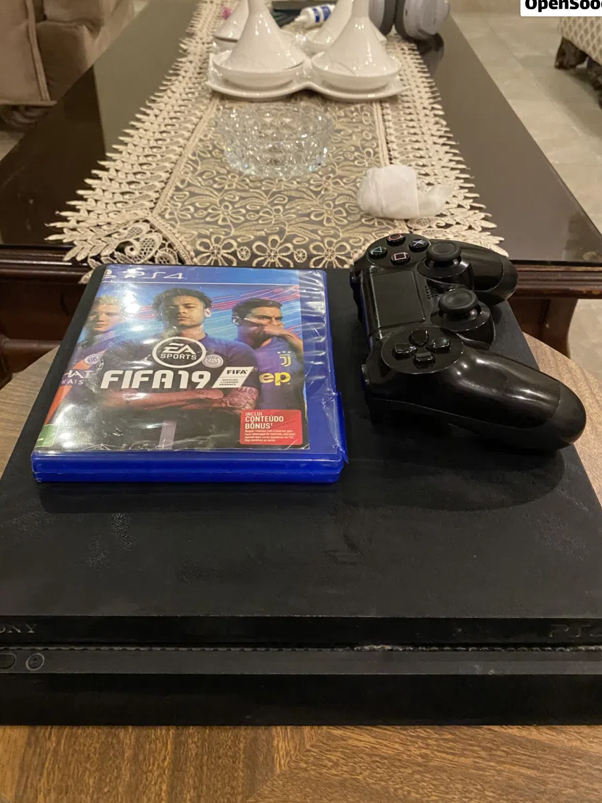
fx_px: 672
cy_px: 401
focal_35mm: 29
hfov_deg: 48.2
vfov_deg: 61.7
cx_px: 296
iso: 800
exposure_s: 1/30
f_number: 1.8
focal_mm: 4.25
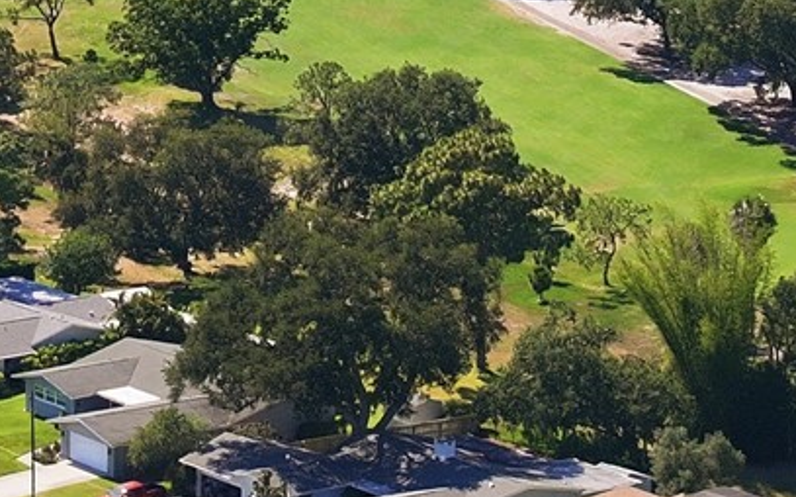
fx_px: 6332
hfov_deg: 7.1
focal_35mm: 292
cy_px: -301
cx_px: -325
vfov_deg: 4.5
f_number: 2.8
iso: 160
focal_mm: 19.4
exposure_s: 1/2500
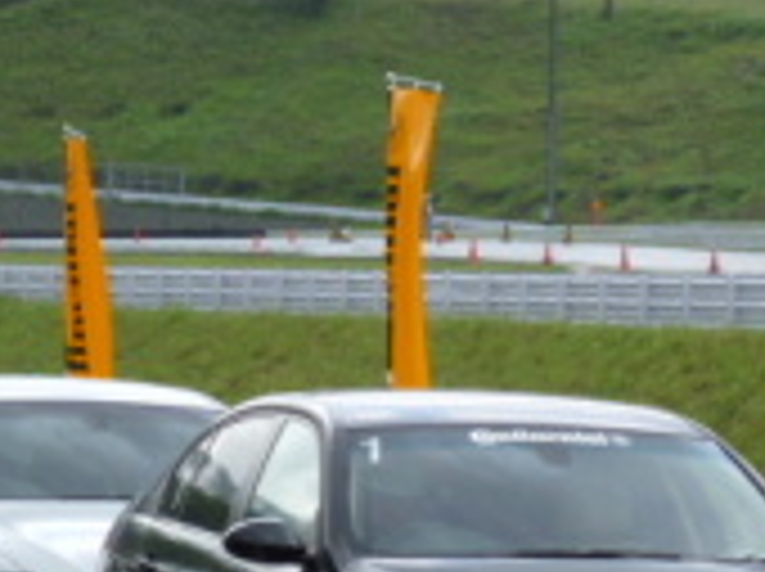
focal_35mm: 312
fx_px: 6885
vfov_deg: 4.7
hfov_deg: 6.4
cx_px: 423
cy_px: 531
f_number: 6.4
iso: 160
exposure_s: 1/100
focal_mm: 22
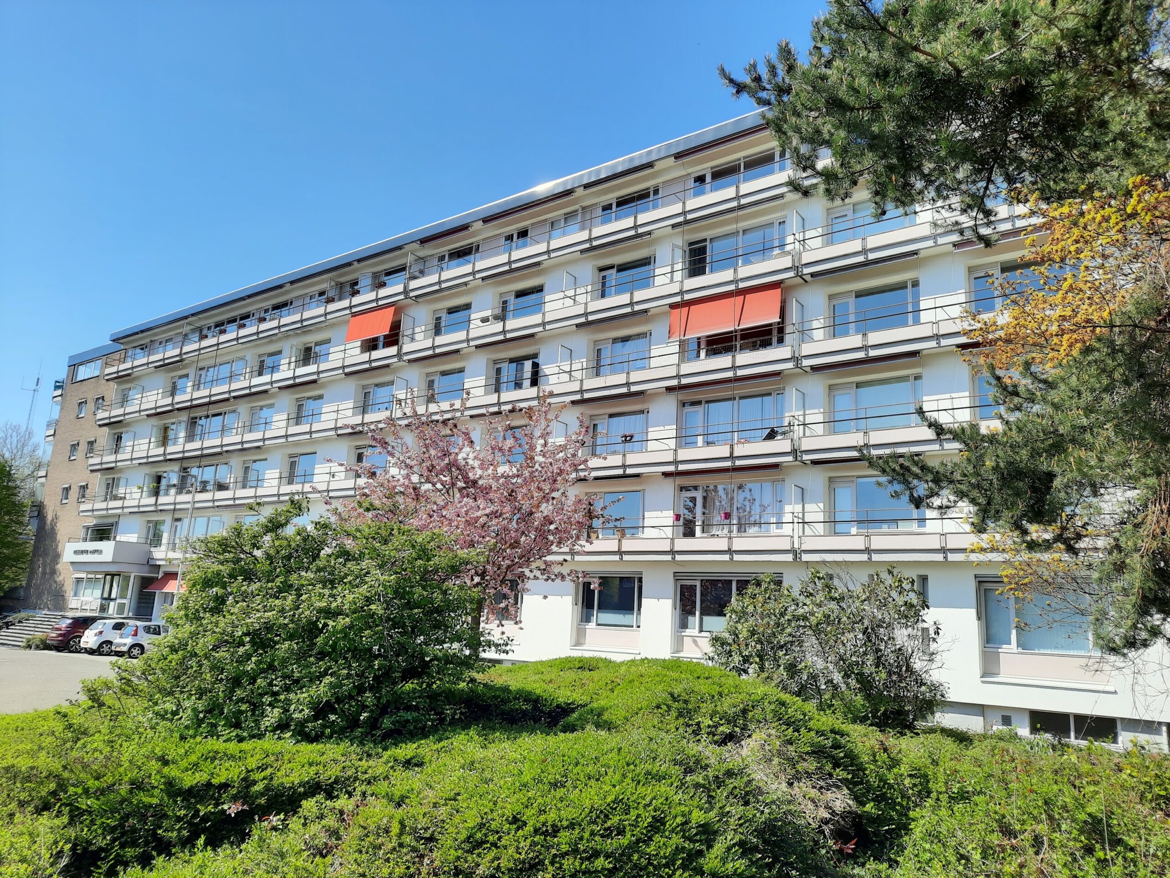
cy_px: 439
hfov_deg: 69.4
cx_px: 585
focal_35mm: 25
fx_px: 845
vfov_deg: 54.9
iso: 32
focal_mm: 4.6
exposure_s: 1/453
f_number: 2
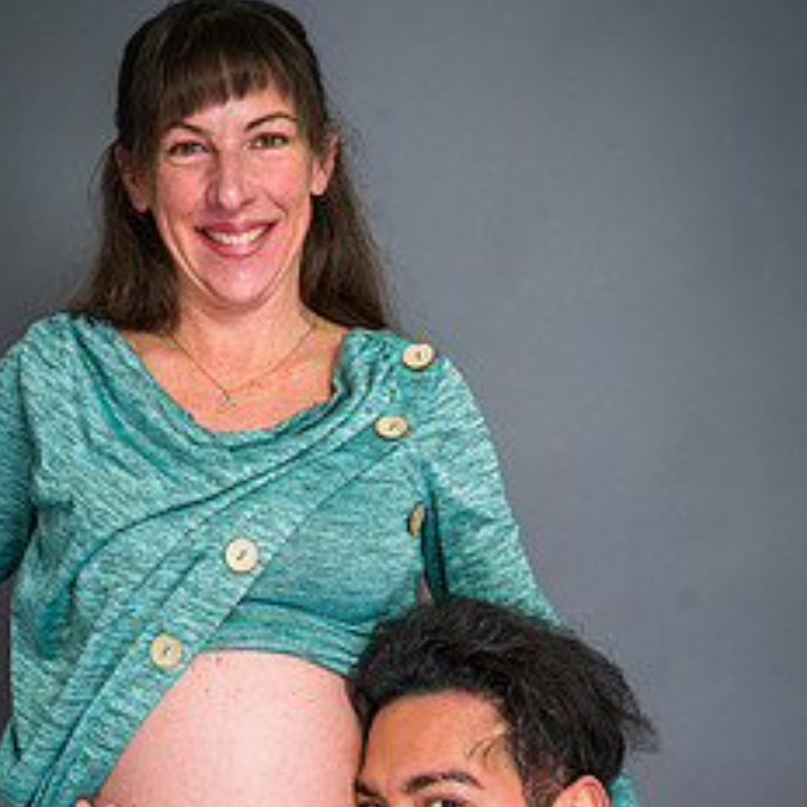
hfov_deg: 17.6
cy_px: 664
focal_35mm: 99
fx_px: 2611
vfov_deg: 17.4
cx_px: 367
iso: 200
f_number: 6.3
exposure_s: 1/125
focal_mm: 60
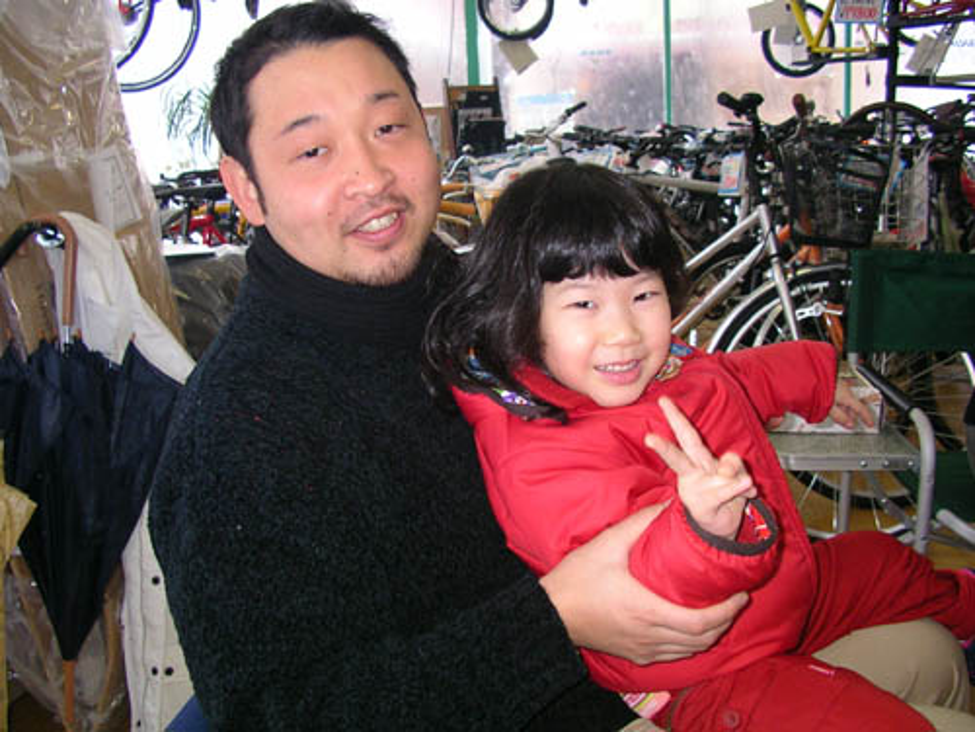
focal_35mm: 38
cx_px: 488
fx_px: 1070
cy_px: 366
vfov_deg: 37.7
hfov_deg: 49.0
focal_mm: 6
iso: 100
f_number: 2.9
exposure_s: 1/31.6
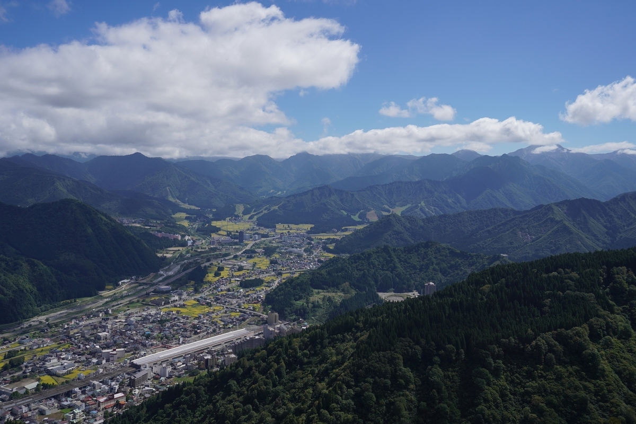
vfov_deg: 43.6
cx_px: 318
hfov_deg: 61.9
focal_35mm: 30
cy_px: 212
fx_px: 530
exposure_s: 1/1600
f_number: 4.5
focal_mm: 20
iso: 100
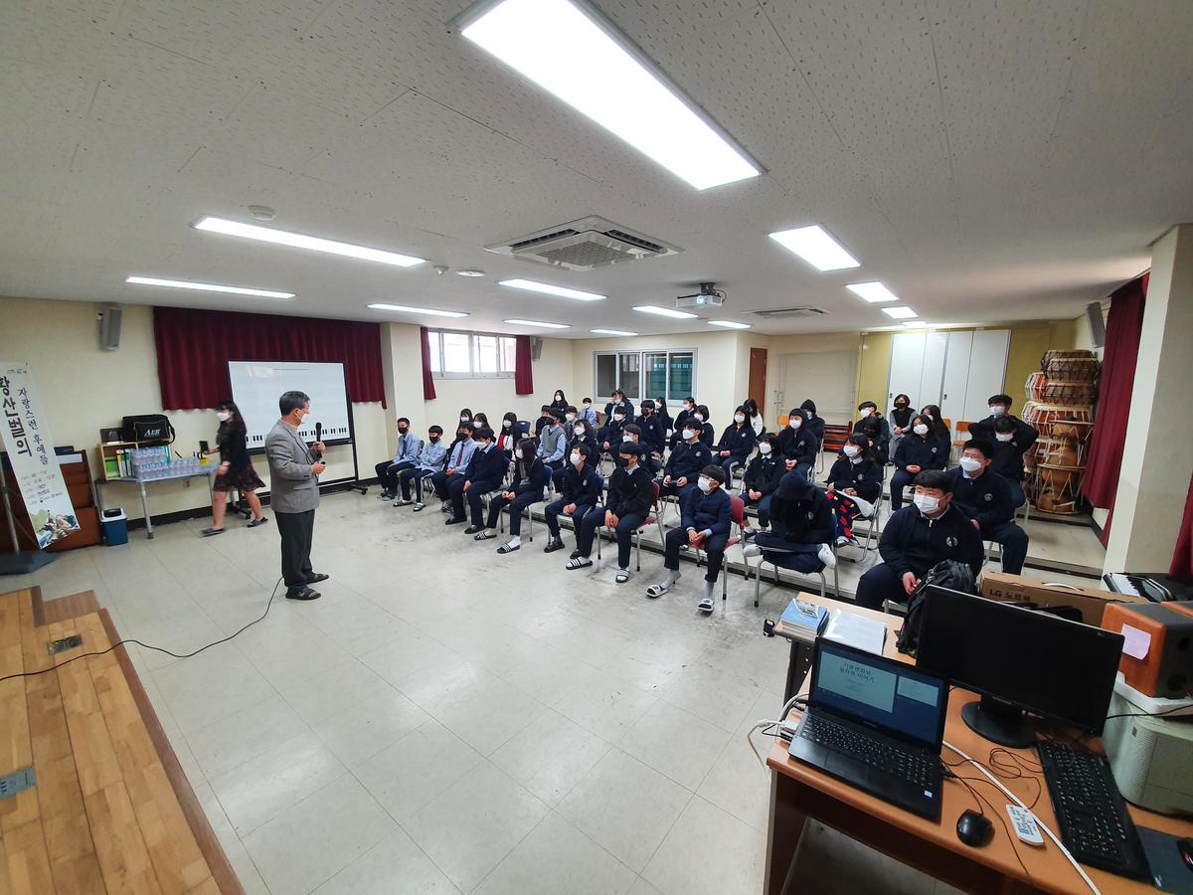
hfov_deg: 106.2
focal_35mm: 13
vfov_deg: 89.9
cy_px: 448
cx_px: 596
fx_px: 448
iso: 125
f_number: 2.2
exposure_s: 1/60
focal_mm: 1.8
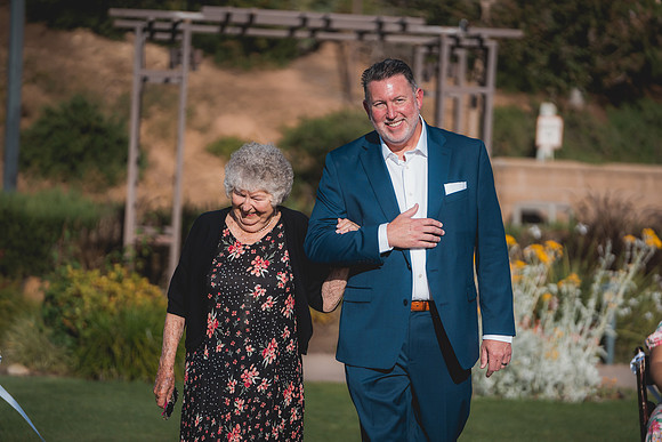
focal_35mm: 165
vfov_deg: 8.3
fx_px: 3035
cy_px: 221
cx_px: 331
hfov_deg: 12.4
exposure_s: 1/8000
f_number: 2.8
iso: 320
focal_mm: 165
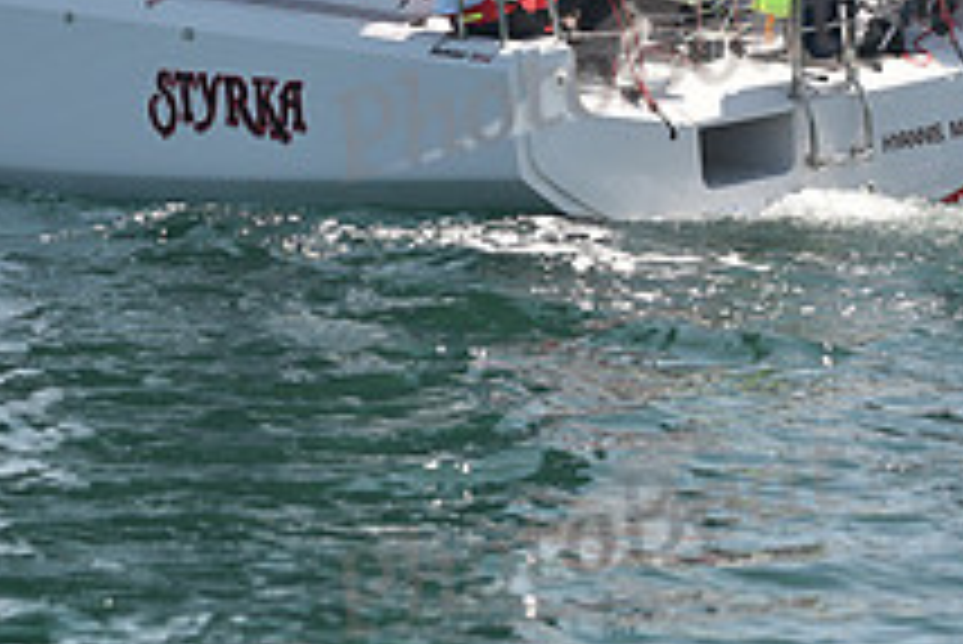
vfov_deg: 7.2
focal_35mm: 190
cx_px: 104
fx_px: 5086
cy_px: -106
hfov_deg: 10.8
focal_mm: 70
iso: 250
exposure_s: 1/800
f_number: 4
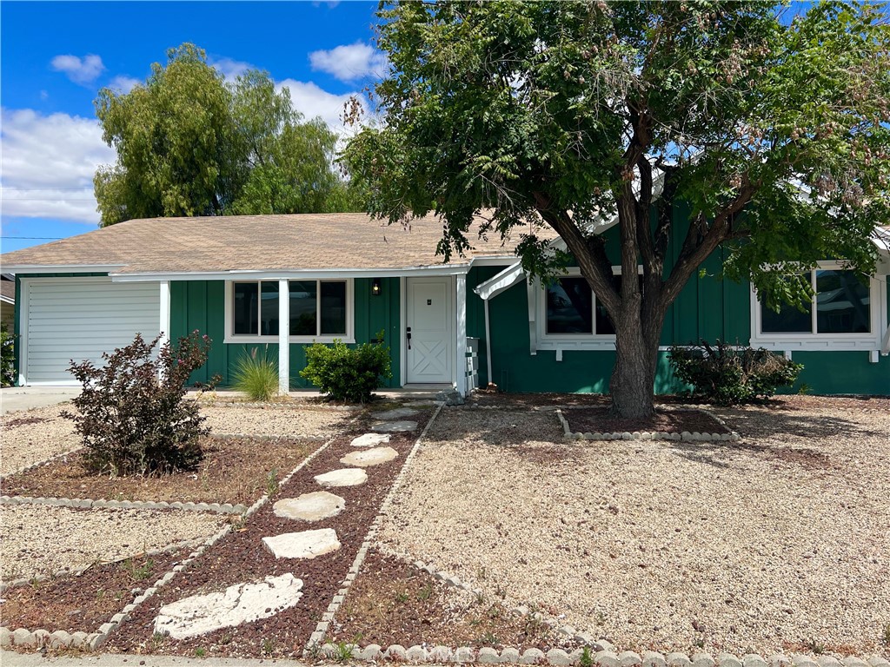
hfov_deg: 67.3
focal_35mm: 26
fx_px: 668
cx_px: 445
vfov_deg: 53.1
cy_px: 334
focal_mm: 5.7
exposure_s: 1/5076
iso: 50
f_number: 1.5
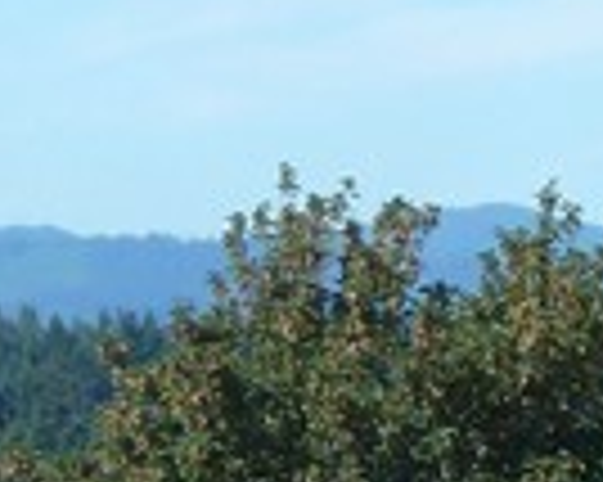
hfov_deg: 3.3
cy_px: 946
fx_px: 10361
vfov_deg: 2.6
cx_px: 135
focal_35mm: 581
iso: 80
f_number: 4.5
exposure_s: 1/400
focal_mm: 12.8
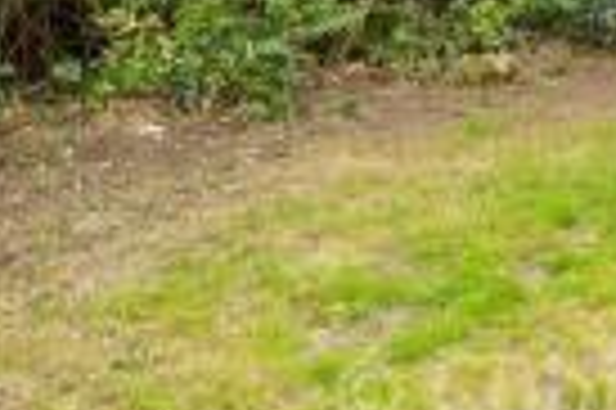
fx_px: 1487
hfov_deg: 19.2
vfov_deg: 15.1
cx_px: 1030
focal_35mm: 87
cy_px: -101
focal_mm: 17
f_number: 8
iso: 160
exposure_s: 1/10
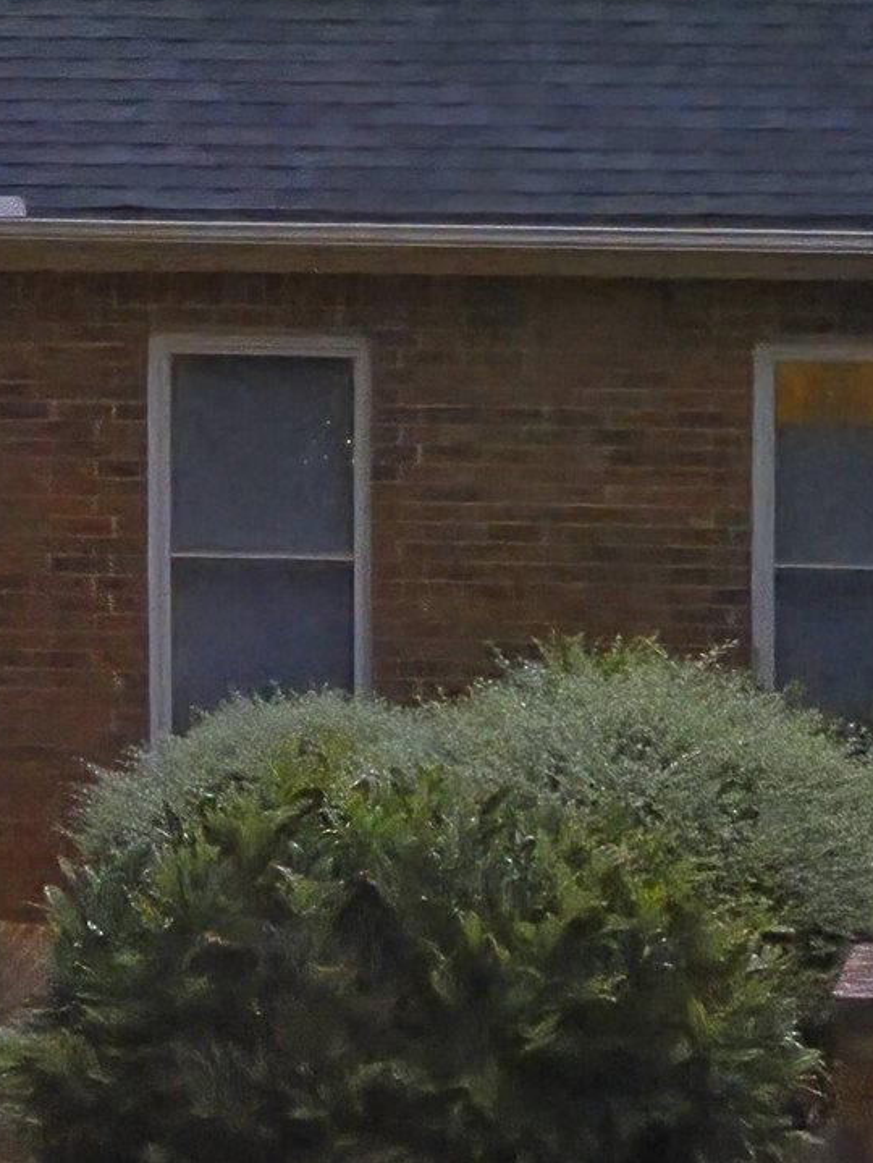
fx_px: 7425
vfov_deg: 8.9
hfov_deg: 6.7
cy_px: 15
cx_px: -199
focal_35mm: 221
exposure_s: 1/30
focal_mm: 7.9
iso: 3200
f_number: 2.4
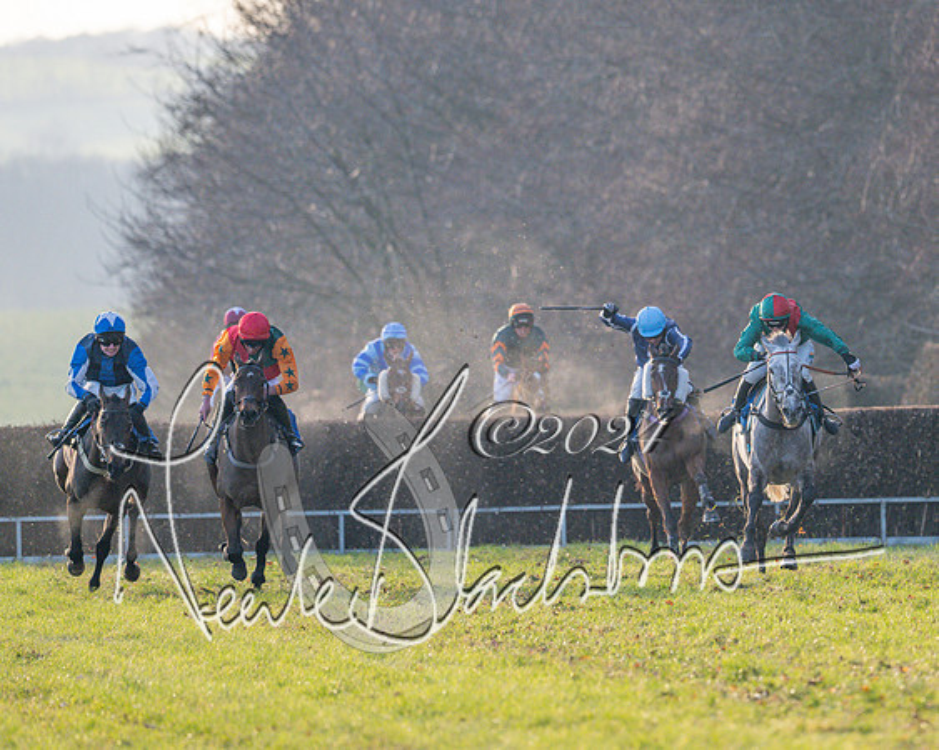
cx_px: 731
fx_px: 17410
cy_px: 266
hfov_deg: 3.1
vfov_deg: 2.5
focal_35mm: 627
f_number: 5
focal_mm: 400
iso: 800
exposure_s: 1/2000
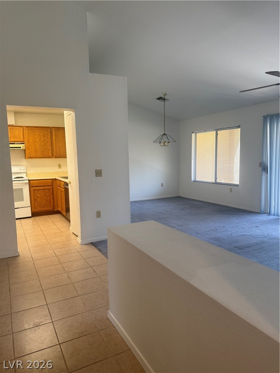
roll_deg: +1.4
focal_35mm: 24
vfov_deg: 71.6
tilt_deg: -6.3
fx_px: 259
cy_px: 186
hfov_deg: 56.8
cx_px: 140
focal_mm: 6.76
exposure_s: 1/120
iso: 160
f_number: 1.78
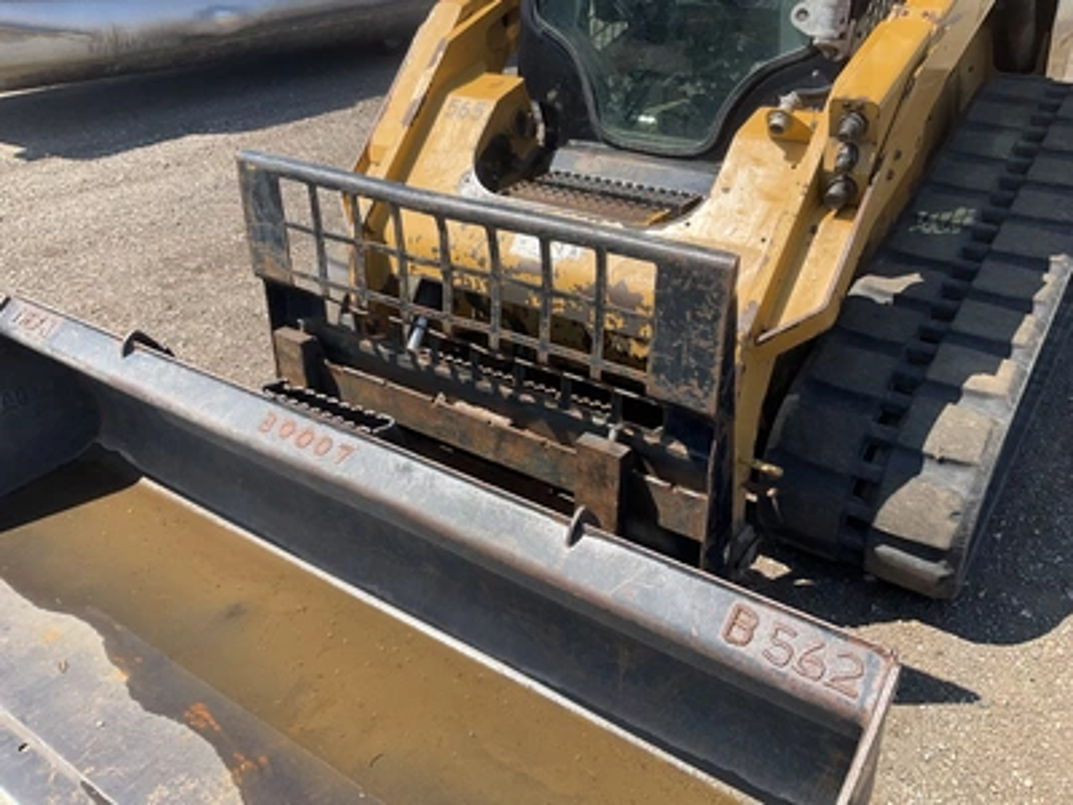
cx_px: 536
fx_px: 899
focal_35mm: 29
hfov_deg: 61.7
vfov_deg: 48.2
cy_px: 402
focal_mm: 3
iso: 25
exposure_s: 1/1076
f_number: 1.8
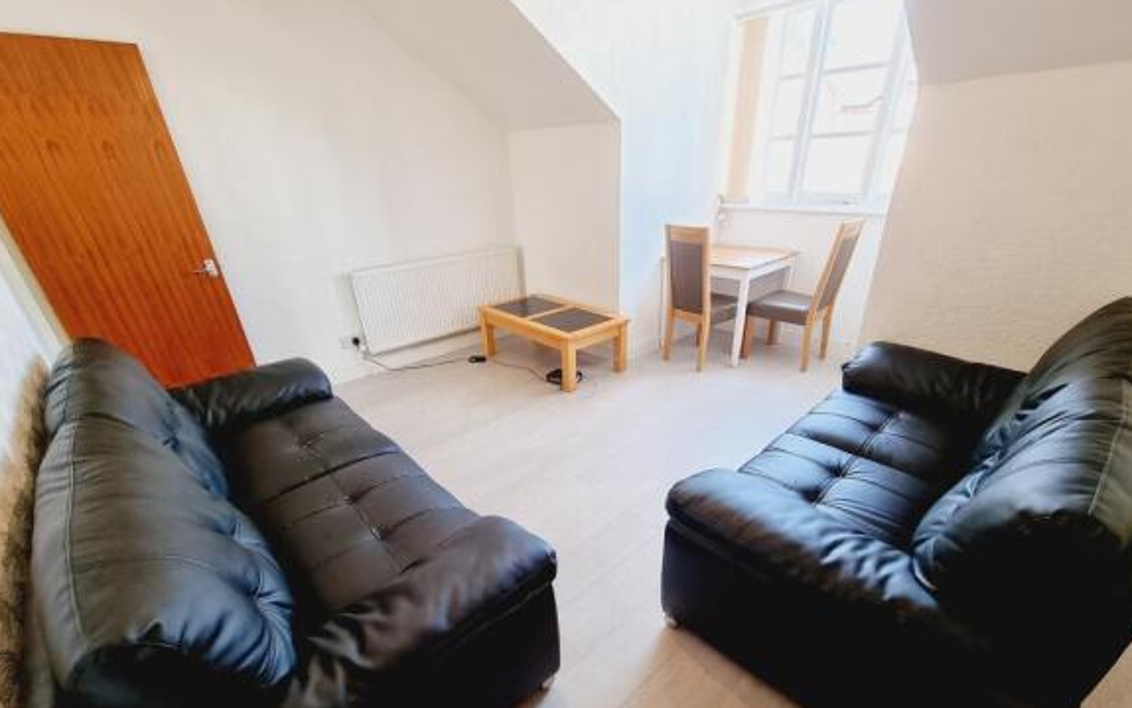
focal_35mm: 14
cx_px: 567
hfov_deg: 105.3
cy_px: 419
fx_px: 432
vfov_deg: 77.9
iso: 100
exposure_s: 1/50
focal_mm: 2.2
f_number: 2.2
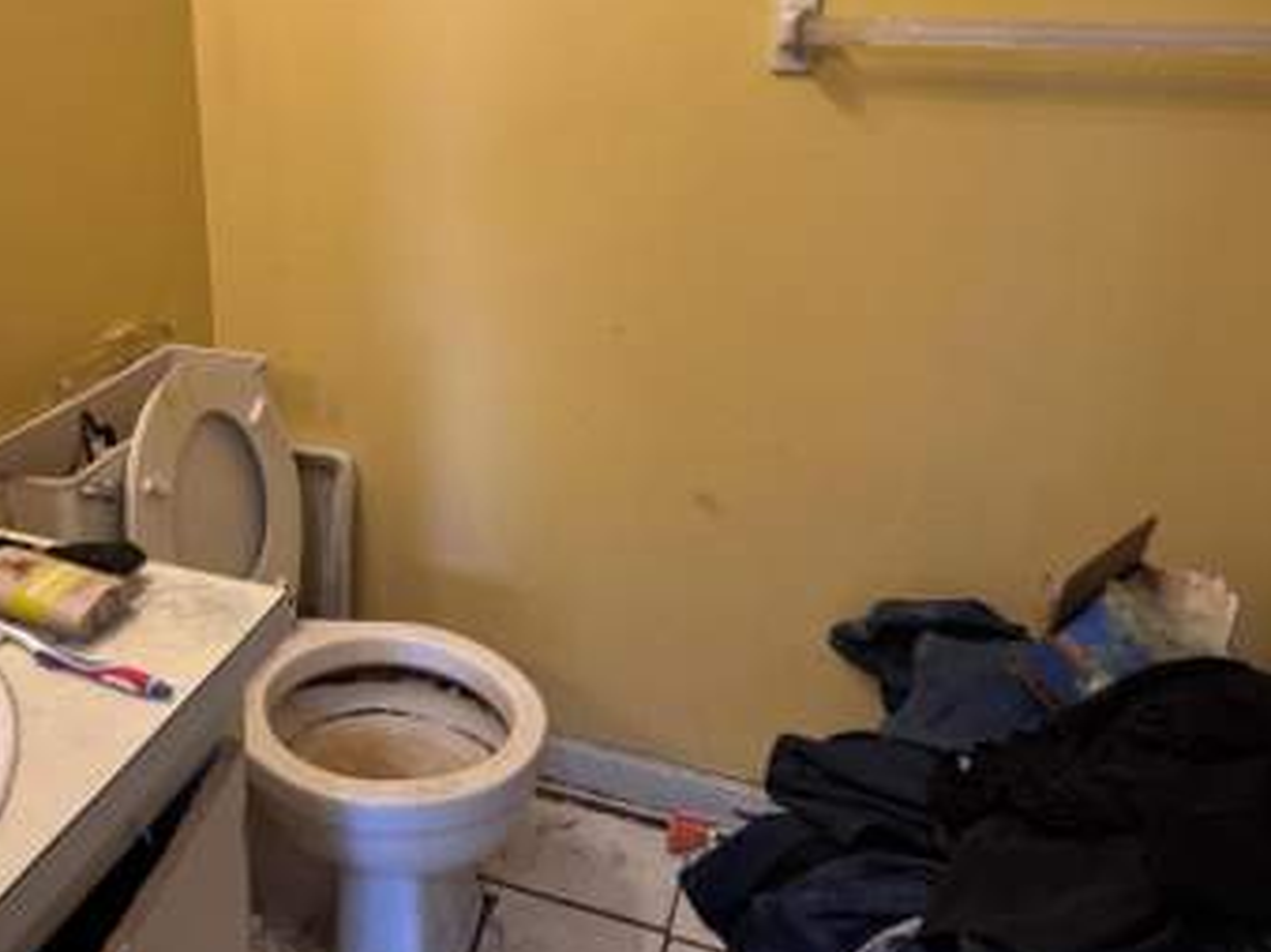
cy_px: 300
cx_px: 386
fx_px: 1248
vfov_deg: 41.1
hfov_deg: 52.5
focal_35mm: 34
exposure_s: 1/120
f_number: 1.78
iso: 100
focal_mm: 6.76
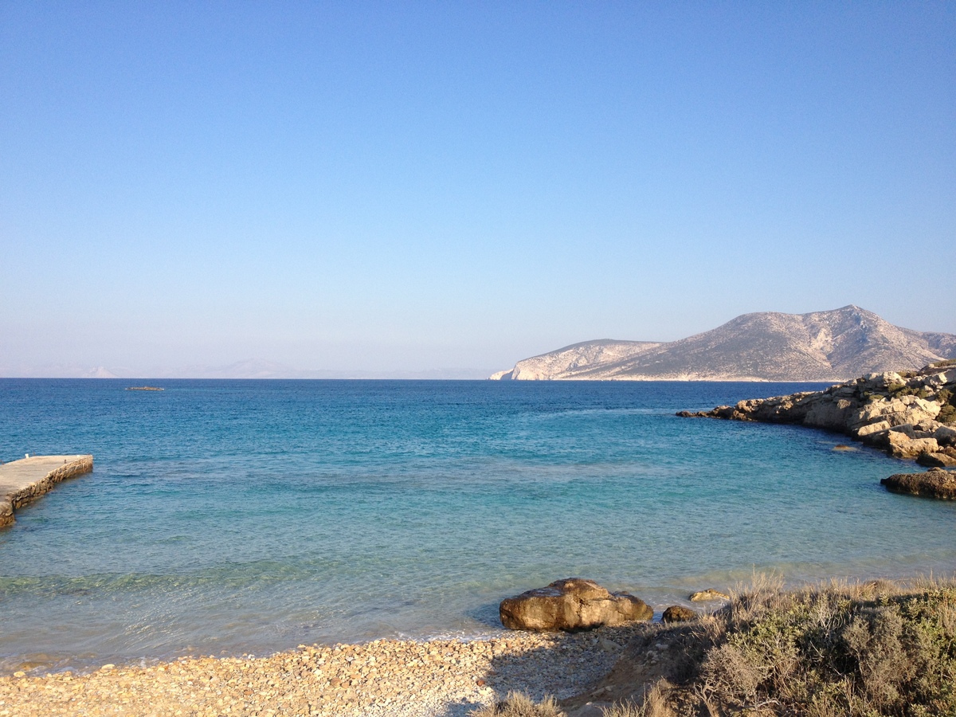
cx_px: 478
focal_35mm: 35
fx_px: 967
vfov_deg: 40.7
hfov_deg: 52.6
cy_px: 358
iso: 50
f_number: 2.4
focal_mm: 4.28
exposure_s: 1/1381
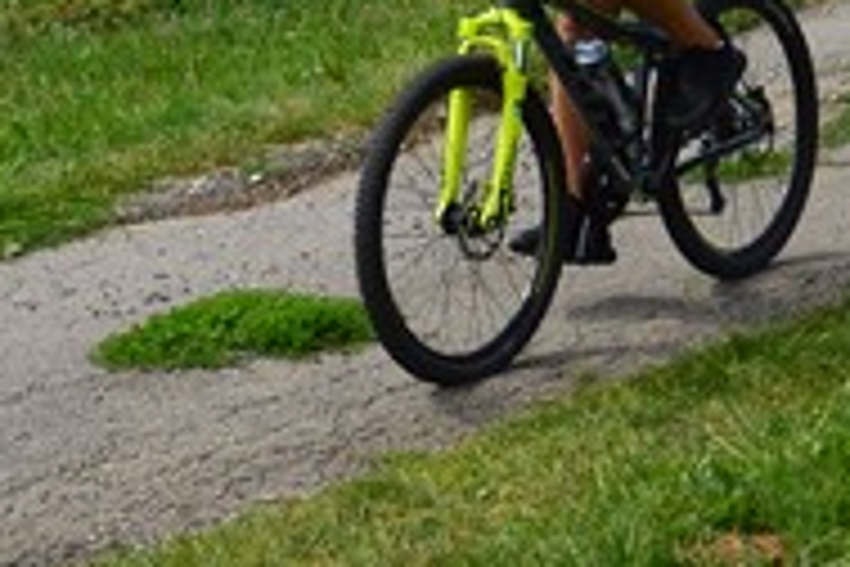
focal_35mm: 146
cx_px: 432
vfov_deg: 9.3
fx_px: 3447
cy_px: -106
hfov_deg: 14.1
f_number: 3.5
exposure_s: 1/2500
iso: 200
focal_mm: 18
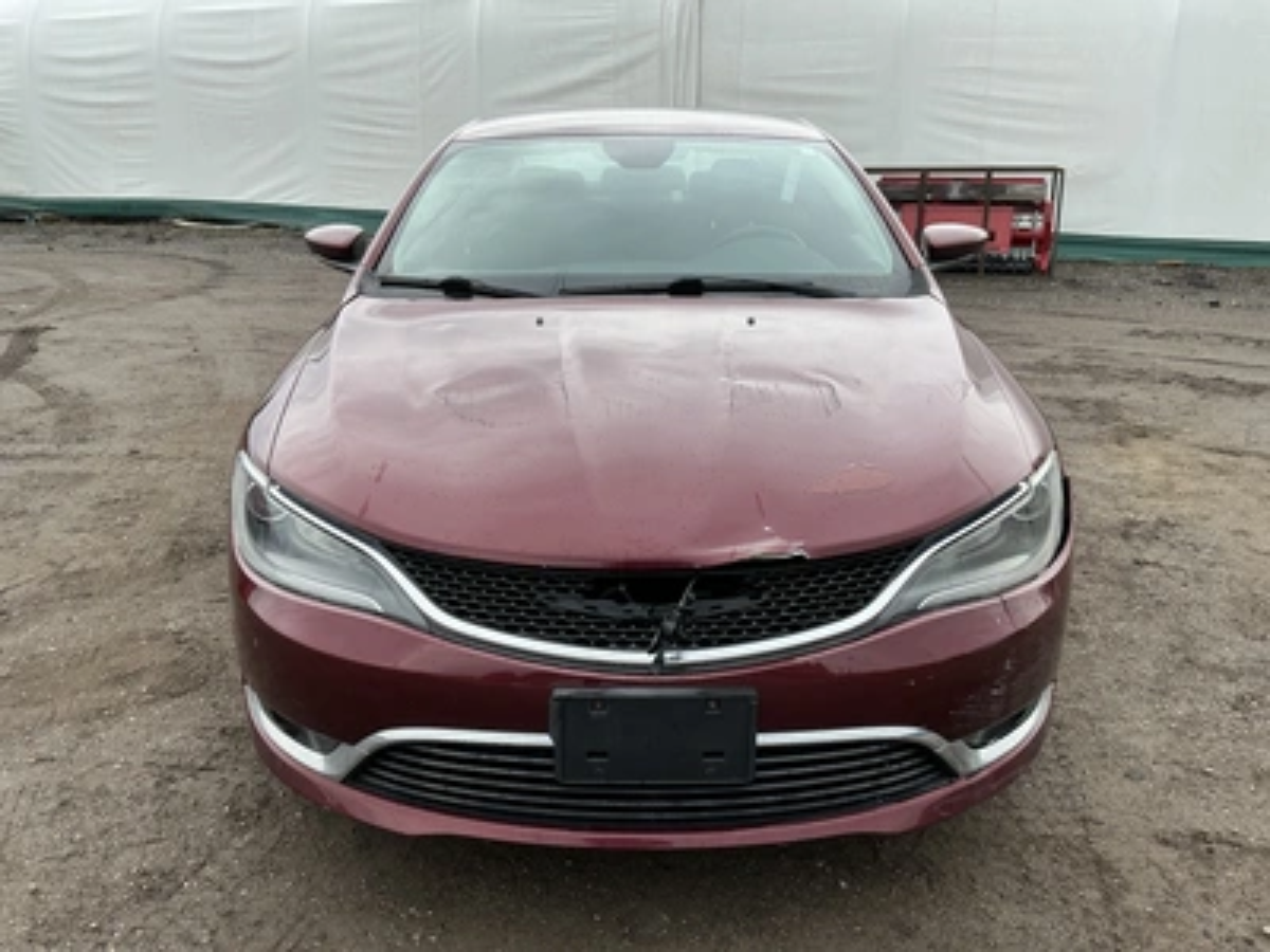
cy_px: 476
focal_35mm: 28
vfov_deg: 49.7
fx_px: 1027
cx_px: 635
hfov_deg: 63.4
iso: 20
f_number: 1.8
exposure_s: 1/235
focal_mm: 3
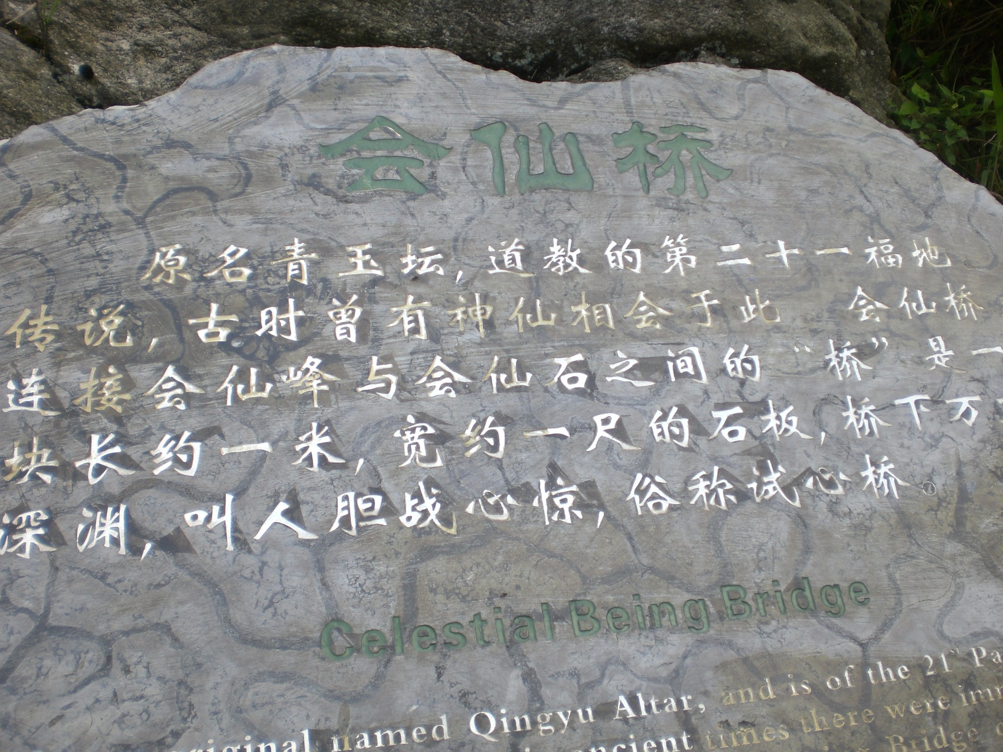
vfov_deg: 37.7
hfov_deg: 49.0
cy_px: 376
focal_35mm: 38
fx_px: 1101
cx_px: 502
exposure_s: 1/320
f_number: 3.1
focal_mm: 6.3
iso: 50
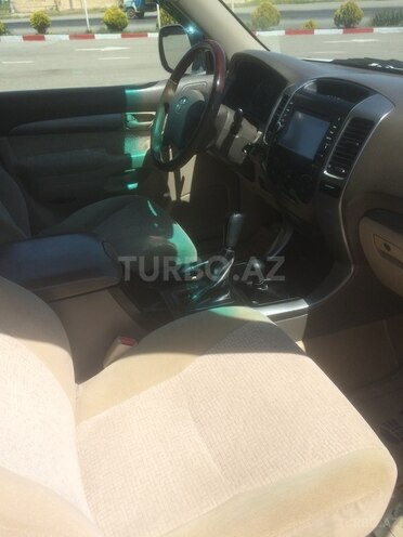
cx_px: 202
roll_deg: +3.8
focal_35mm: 29
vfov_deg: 61.7
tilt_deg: -33.8
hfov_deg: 48.2
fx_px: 450
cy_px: 268
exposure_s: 1/1466
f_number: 2.2
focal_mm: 4.15
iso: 32
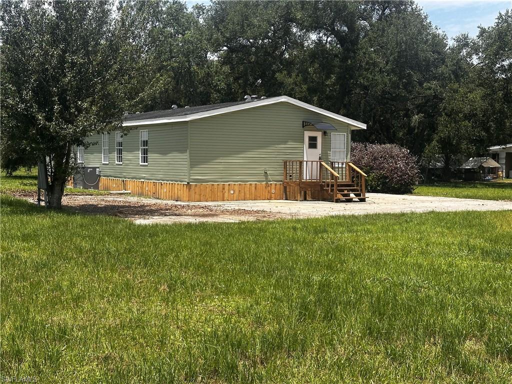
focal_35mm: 48
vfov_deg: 30.3
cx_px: 256
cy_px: 192
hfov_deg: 39.7
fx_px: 710
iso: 64
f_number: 1.78
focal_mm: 6.86
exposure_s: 1/3155
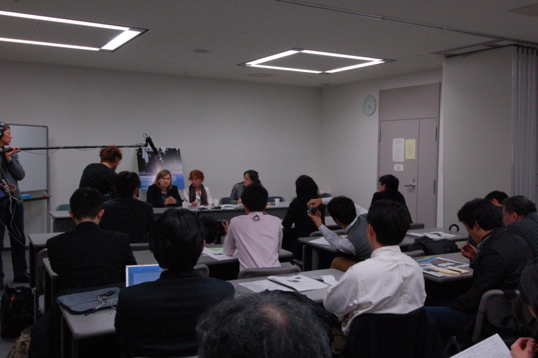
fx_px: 538
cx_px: 269
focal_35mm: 36
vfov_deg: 36.8
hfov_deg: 53.2
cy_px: 179
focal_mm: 24
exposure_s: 1/200
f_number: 7.1
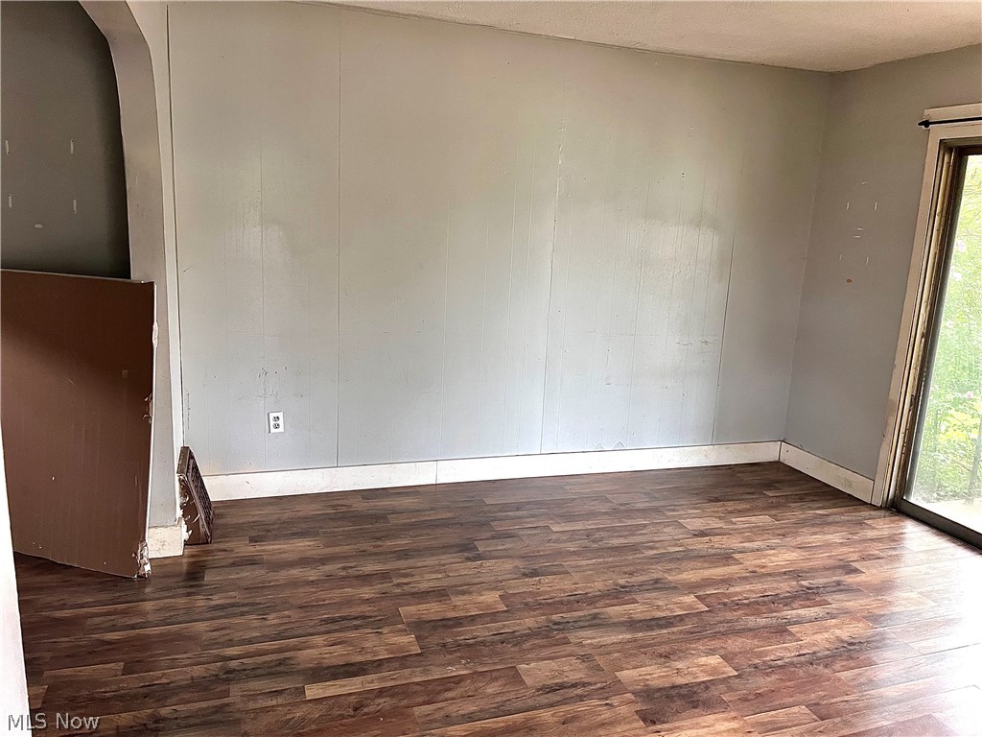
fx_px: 738
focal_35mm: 26
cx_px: 491
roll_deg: -2.5
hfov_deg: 67.3
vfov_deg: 53.1
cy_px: 368
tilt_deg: -11.4
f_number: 1.6
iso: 250
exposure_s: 1/60
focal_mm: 5.1
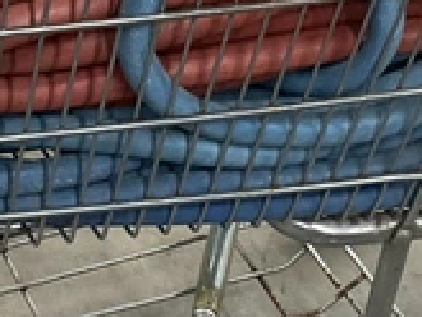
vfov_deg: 11.2
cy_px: 70
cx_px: 261
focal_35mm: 132
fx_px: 1610
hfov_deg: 14.9
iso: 160
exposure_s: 1/60
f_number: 1.8
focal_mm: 3
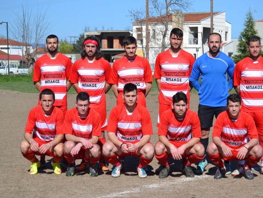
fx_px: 688
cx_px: 144
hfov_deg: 21.6
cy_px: 99
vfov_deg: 16.3
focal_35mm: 91
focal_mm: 55
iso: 400
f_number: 6.3
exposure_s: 1/1600
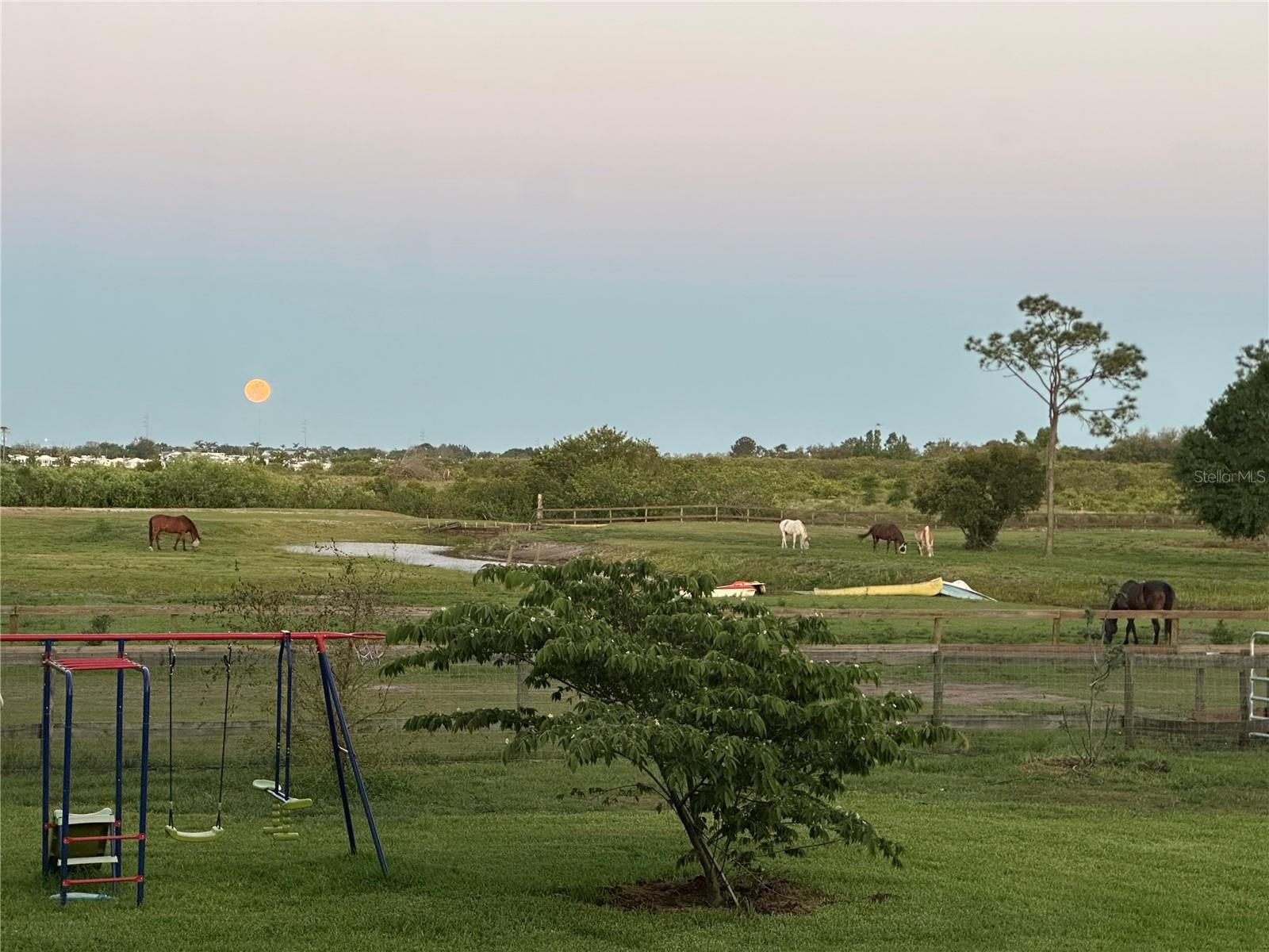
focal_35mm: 77
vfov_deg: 19.1
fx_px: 2823
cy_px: 476
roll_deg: -1.2
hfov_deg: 25.3
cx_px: 634
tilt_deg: +1.3
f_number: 2.8
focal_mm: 9
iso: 320
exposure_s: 1/50
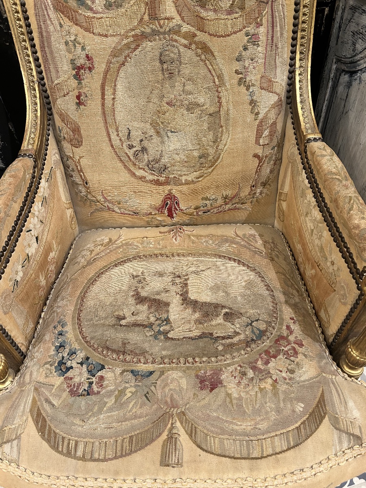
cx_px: 183
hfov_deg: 53.1
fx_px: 367
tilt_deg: -48.1
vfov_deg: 67.3
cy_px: 244
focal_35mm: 26
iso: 160
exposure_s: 1/50
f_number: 1.5
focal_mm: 5.7
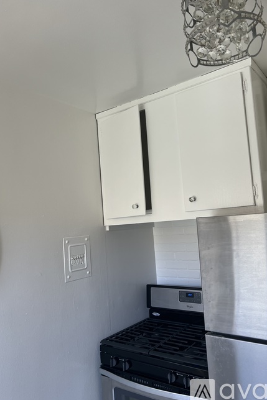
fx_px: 312
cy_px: 197
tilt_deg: +5.4
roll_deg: +4.8
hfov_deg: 46.4
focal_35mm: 28
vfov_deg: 65.5
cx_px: 135
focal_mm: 5.7
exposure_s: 1/121
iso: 50
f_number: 1.5
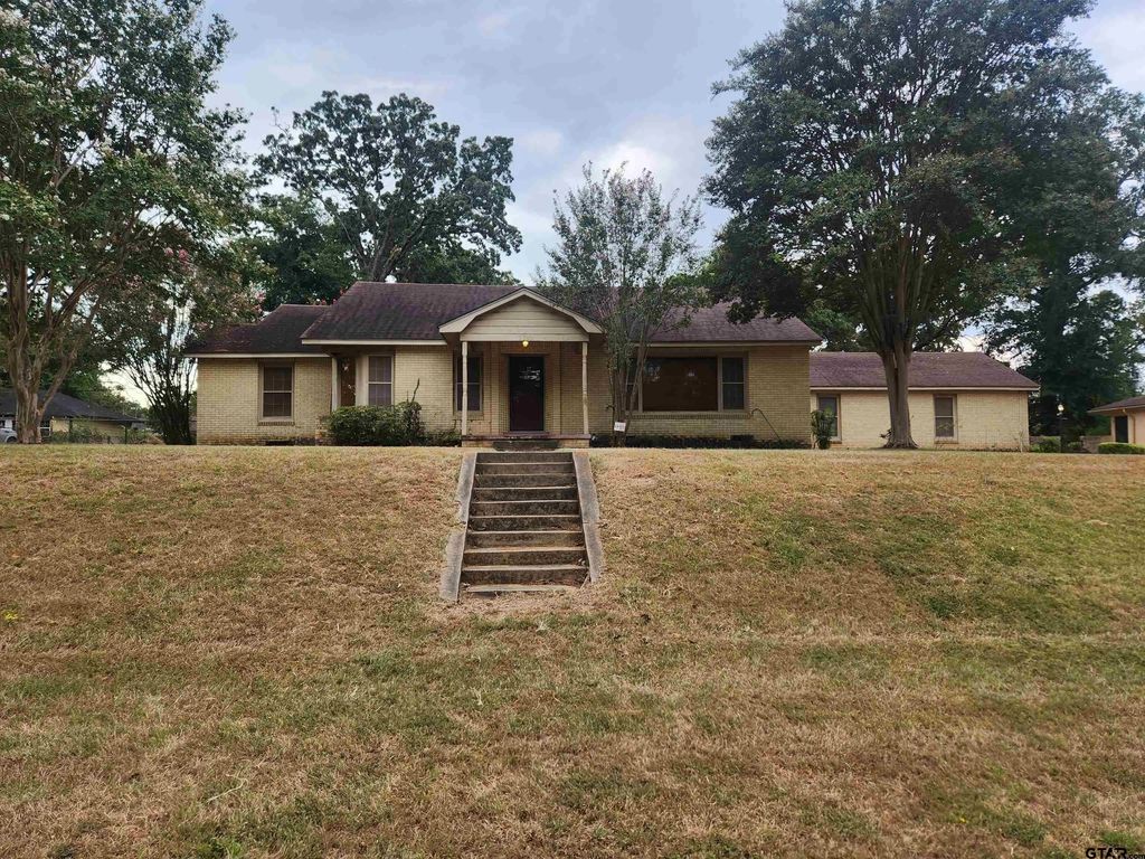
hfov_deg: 73.9
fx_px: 761
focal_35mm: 23
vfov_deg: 58.9
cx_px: 572
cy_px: 430
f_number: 1.8
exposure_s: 1/180
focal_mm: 5.4
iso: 32
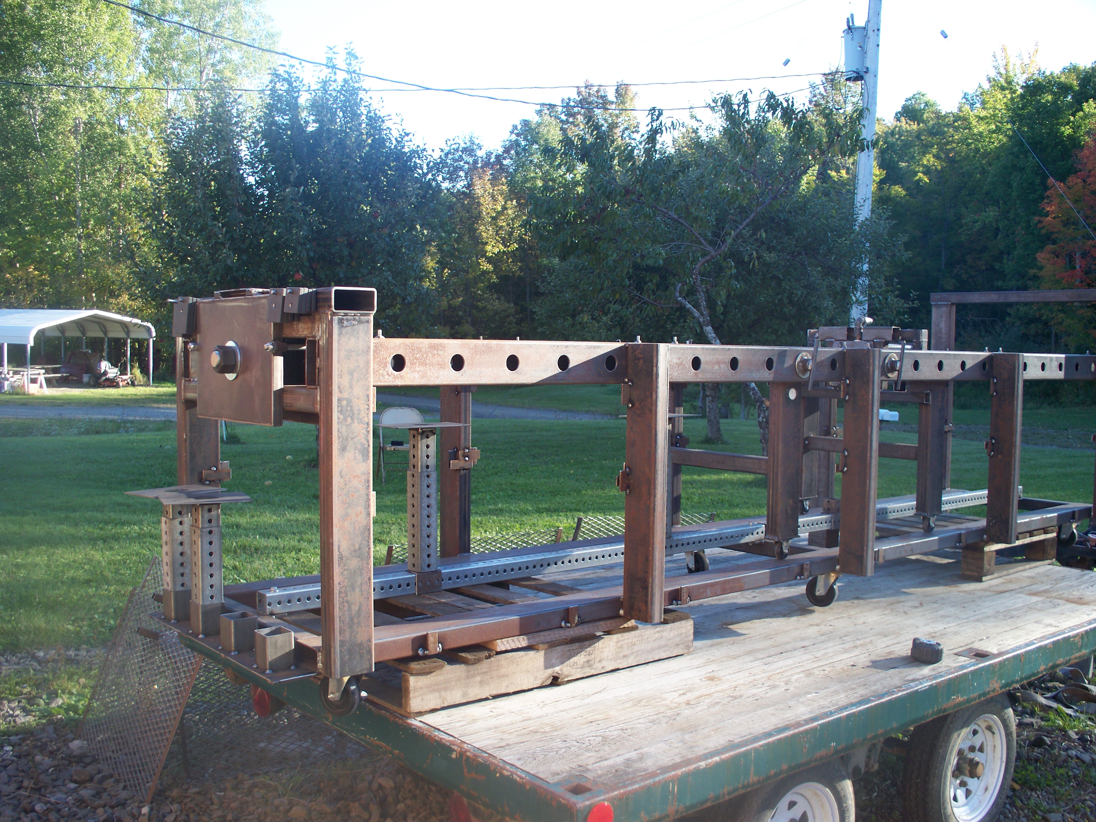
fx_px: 1140
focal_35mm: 36
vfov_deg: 39.7
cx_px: 548
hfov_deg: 51.4
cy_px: 411
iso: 64
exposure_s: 1/125
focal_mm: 7.54
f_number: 2.8
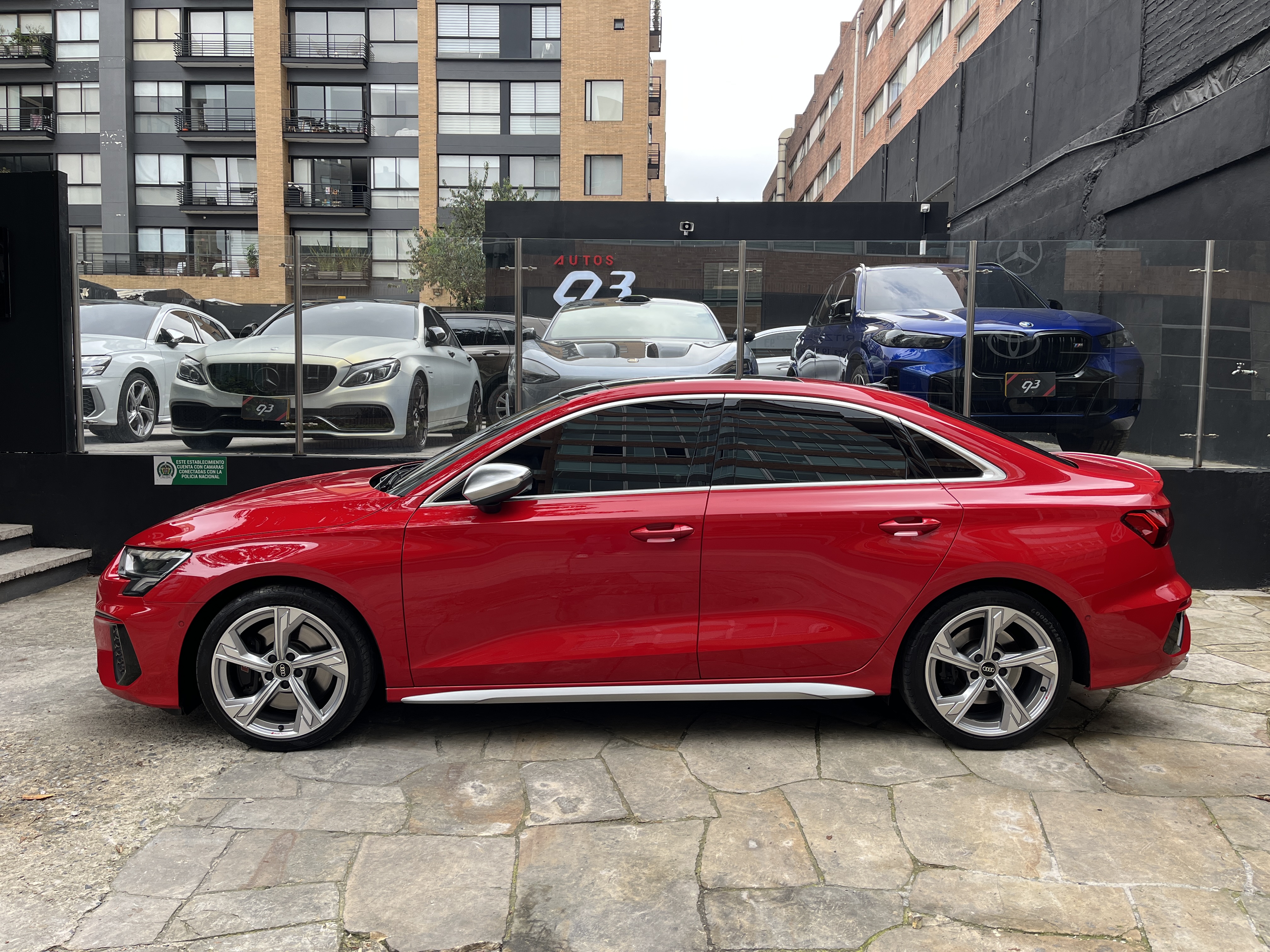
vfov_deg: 53.1
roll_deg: -1.2
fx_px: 954
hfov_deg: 67.3
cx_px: 635
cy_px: 476
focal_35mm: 26
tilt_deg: -4.5
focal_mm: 5.1
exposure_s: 1/343
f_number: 1.6
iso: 50
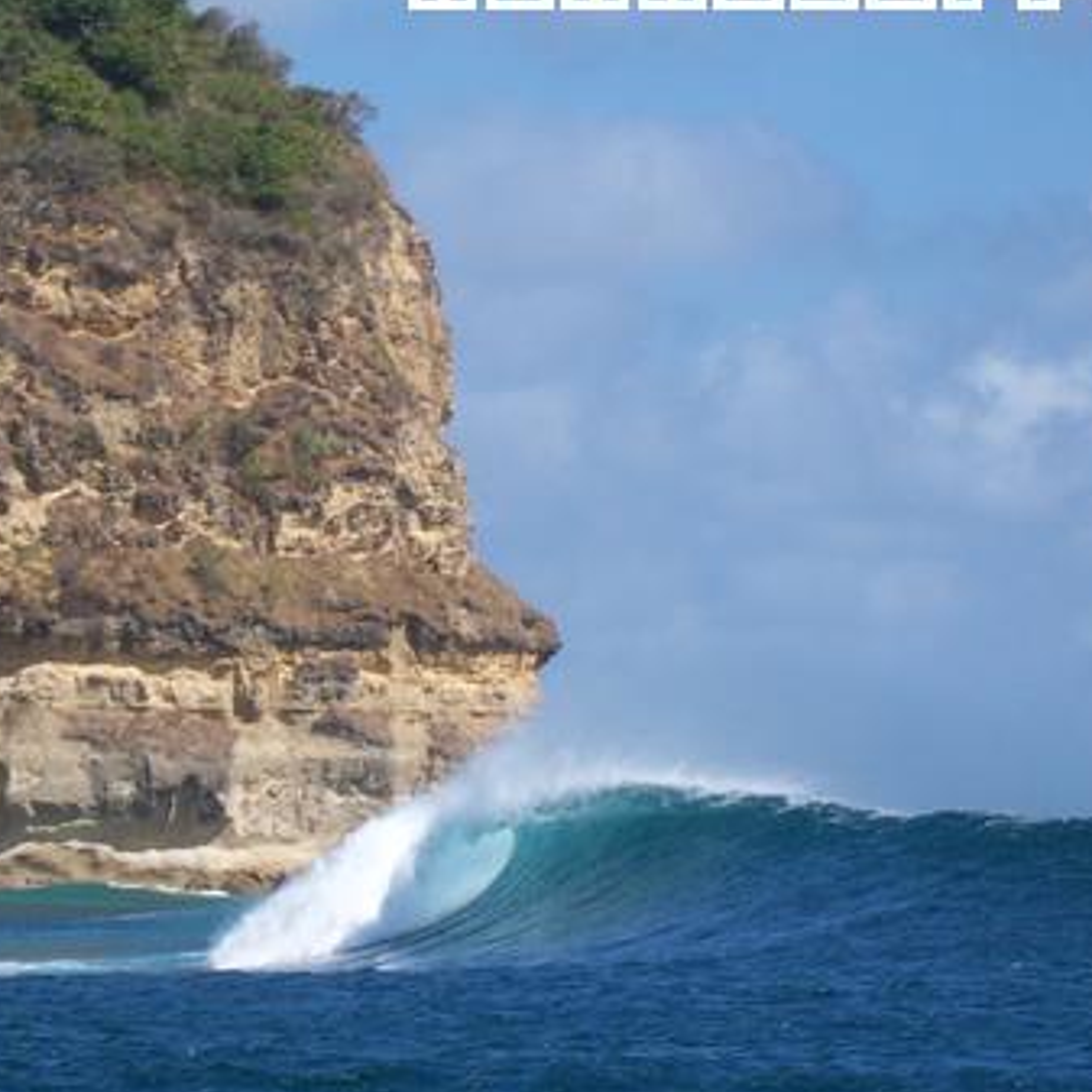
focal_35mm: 252
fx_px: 8994
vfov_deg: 6.9
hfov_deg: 6.9
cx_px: 527
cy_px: 593
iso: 80
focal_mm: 30
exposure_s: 1/250
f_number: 6.7
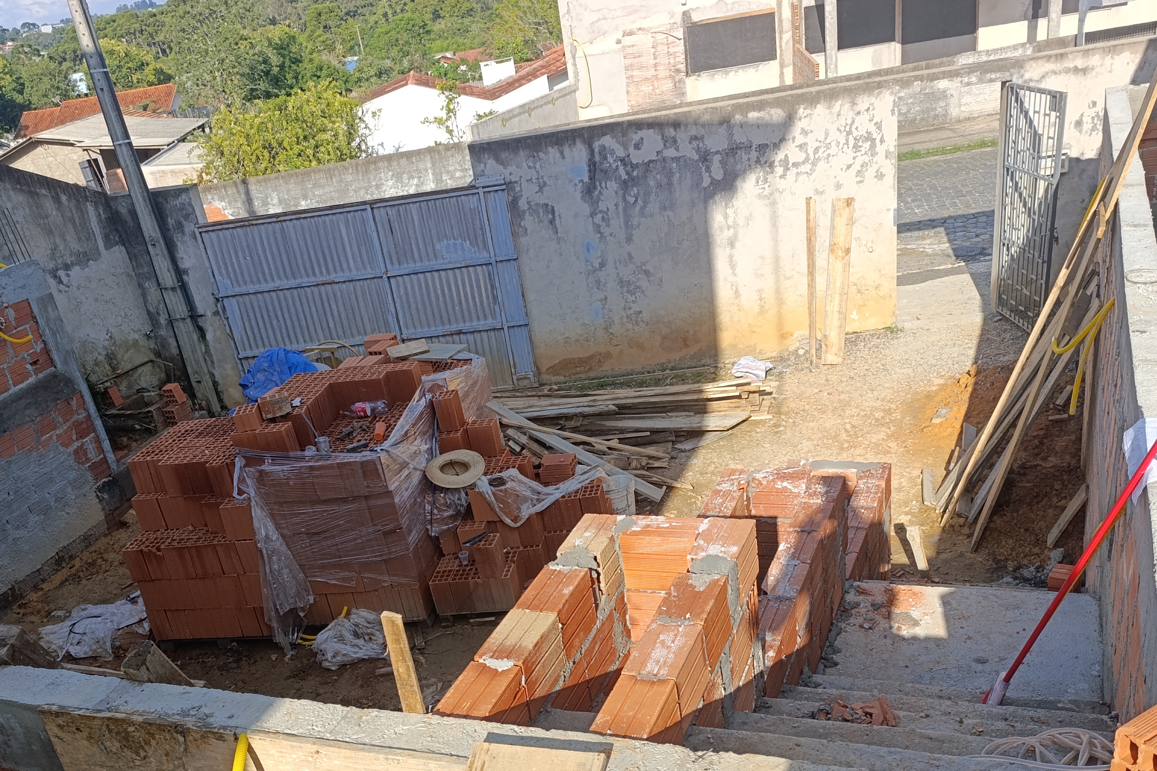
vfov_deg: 40.2
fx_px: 1028
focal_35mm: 32
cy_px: 560
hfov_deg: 58.7
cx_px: 548
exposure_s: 1/439
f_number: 1.6
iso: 50
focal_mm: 6.14
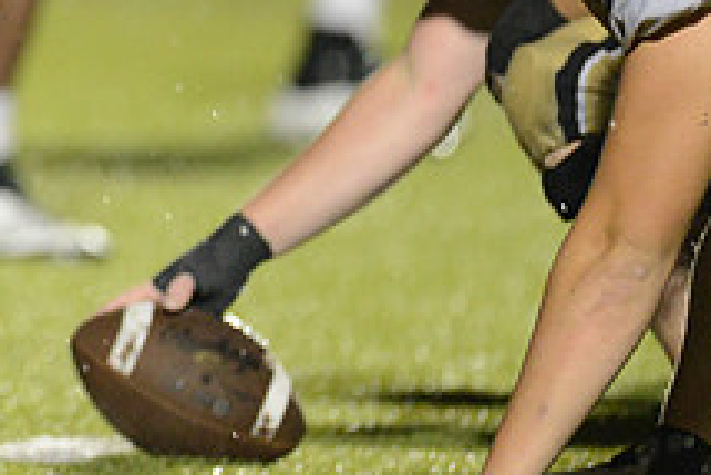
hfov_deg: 1.9
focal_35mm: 1086
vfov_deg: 1.3
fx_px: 21462
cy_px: 51
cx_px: -30
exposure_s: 1/1000
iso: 5000
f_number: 2.8
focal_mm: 400
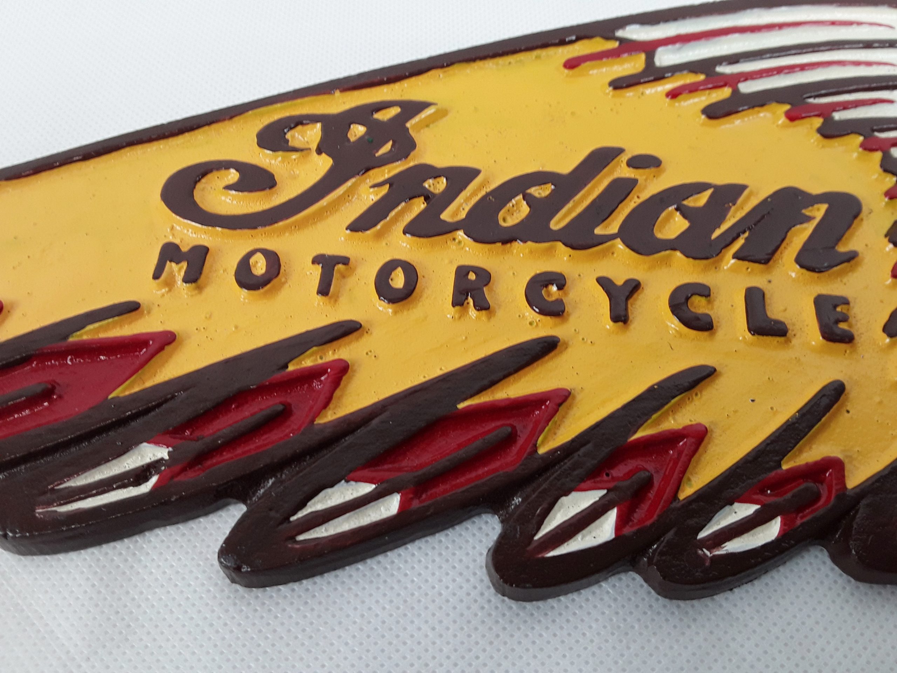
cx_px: 448
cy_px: 336
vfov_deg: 51.4
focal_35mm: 27
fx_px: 700
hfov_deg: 65.3
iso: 50
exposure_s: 1/33
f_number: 1.9
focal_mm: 2.91
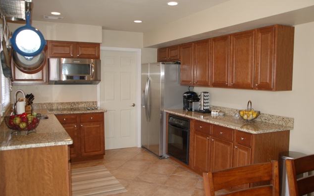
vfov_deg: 38.8
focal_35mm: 33
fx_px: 278
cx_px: 158
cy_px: 98
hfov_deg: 58.9
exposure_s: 1/60
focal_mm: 21
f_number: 3.8
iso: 400
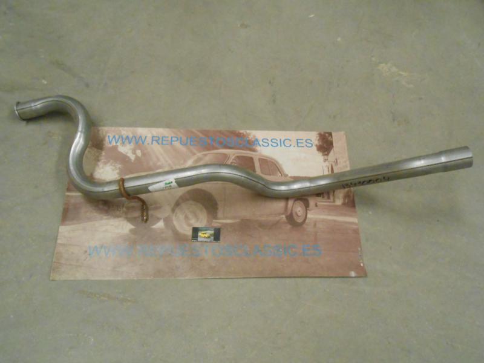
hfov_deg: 60.0
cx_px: 242
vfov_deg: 46.8
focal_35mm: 30
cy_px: 182
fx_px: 419
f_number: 3.8
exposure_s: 1/50
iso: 800
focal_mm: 5.3
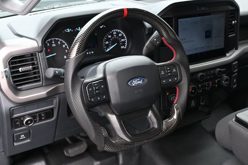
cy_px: 82
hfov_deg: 48.7
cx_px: 124
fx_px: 274
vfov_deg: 33.6
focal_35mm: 40
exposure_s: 1/125
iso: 400
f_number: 4.5
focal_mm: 26.5
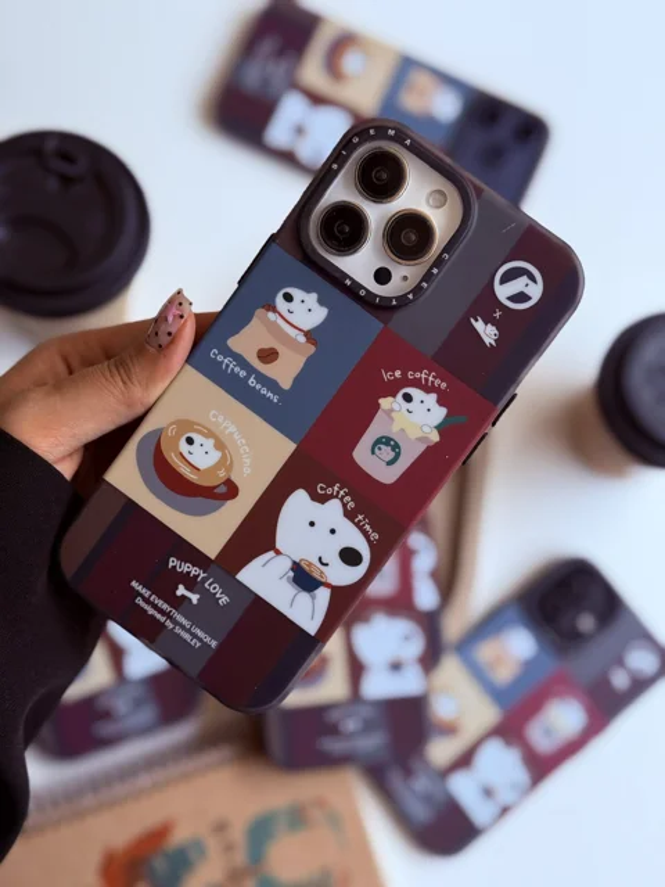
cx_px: 332
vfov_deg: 39.7
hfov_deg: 30.3
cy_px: 444
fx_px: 1229
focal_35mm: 48
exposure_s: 1/1456
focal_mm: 6.76
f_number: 1.78
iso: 80
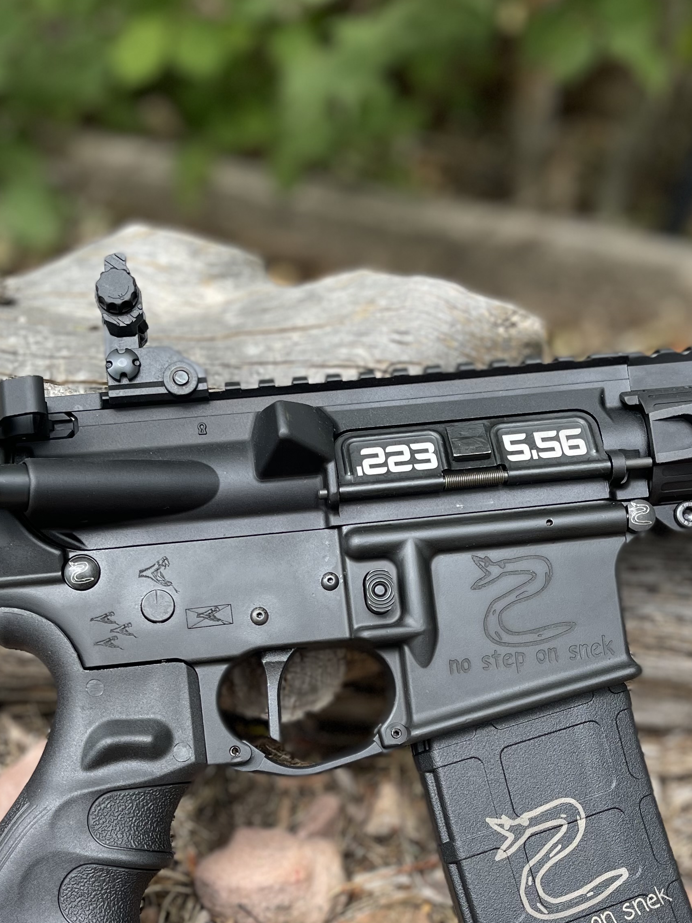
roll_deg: -2.9
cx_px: 338
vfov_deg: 40.6
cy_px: 631
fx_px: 1226
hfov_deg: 31.5
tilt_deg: -32.0
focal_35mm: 46
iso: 40
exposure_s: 1/271
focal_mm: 5.1
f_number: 1.6
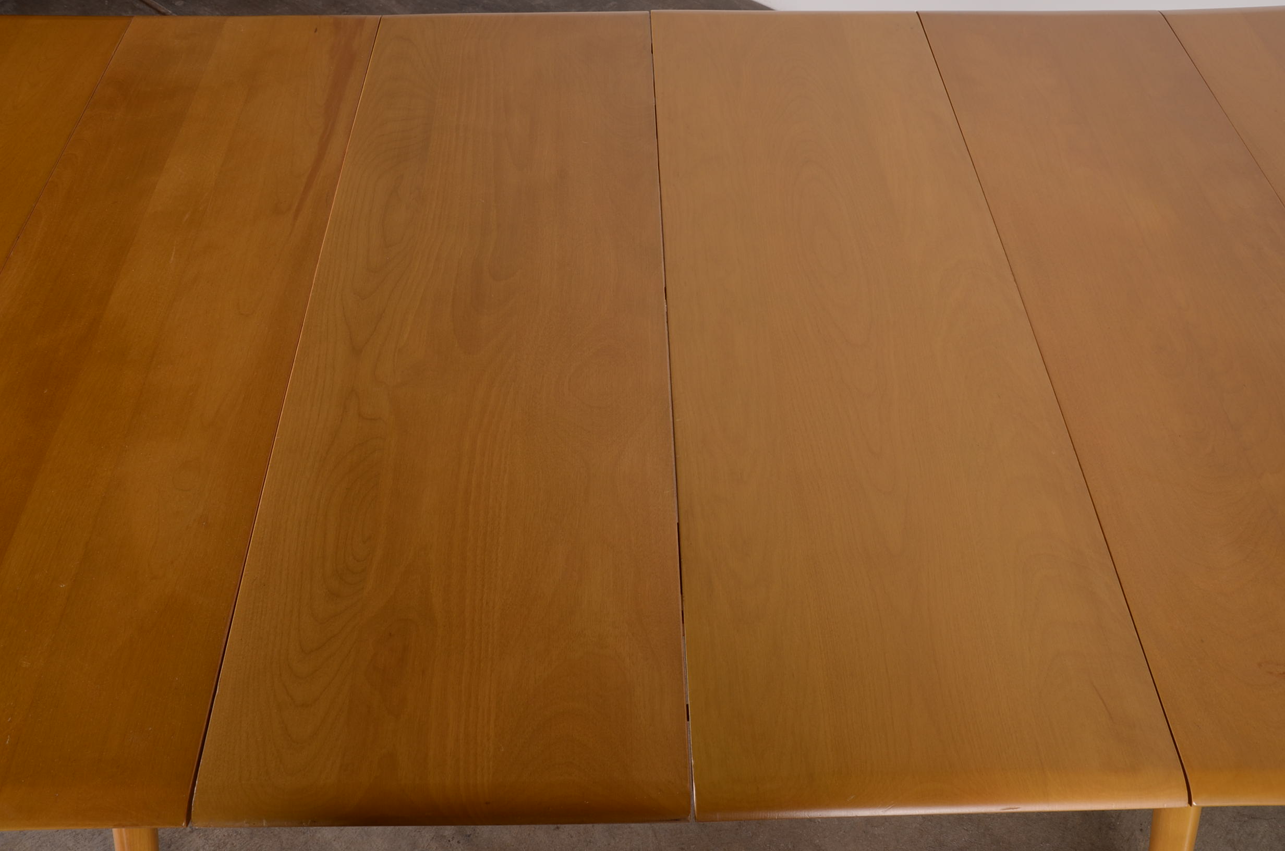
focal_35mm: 33
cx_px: 642
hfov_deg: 57.3
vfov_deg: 39.8
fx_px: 1175
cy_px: 426
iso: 160
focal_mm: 22
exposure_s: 1/125
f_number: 13
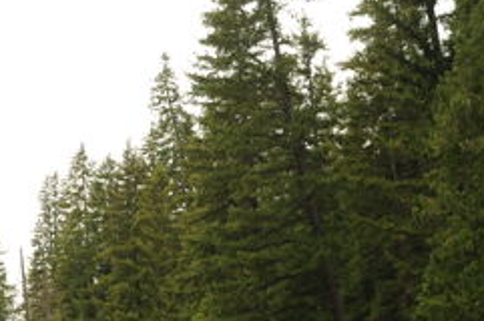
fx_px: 1249
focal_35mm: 93
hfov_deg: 21.3
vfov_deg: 13.7
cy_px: 490
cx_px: 28
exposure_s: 1/250
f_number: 7.1
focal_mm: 28
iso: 200
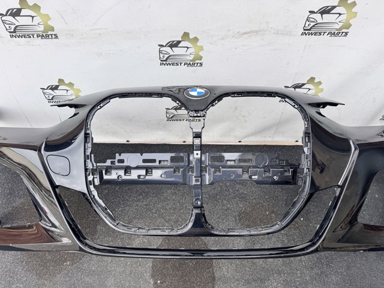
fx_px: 266
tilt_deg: -51.9
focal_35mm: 24
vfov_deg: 56.8
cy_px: 144
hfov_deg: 71.6
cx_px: 192
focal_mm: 6.76
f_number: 1.78
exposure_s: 1/876
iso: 80
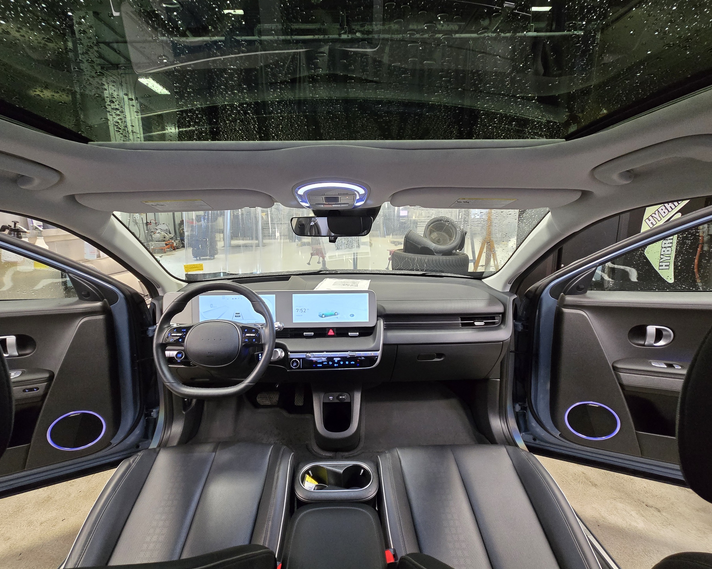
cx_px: 343
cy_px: 277
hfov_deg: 100.7
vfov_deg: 88.0
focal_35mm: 14
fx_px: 295
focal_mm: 2.2
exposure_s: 1/50
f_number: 2.2
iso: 640
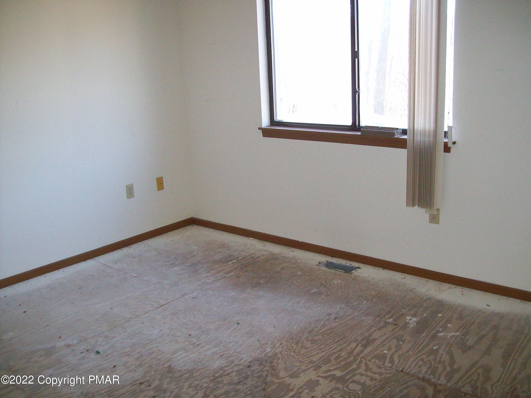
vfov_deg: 39.7
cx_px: 266
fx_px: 552
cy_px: 199
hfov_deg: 51.4
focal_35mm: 36
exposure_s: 1/64
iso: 200
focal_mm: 6
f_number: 2.7
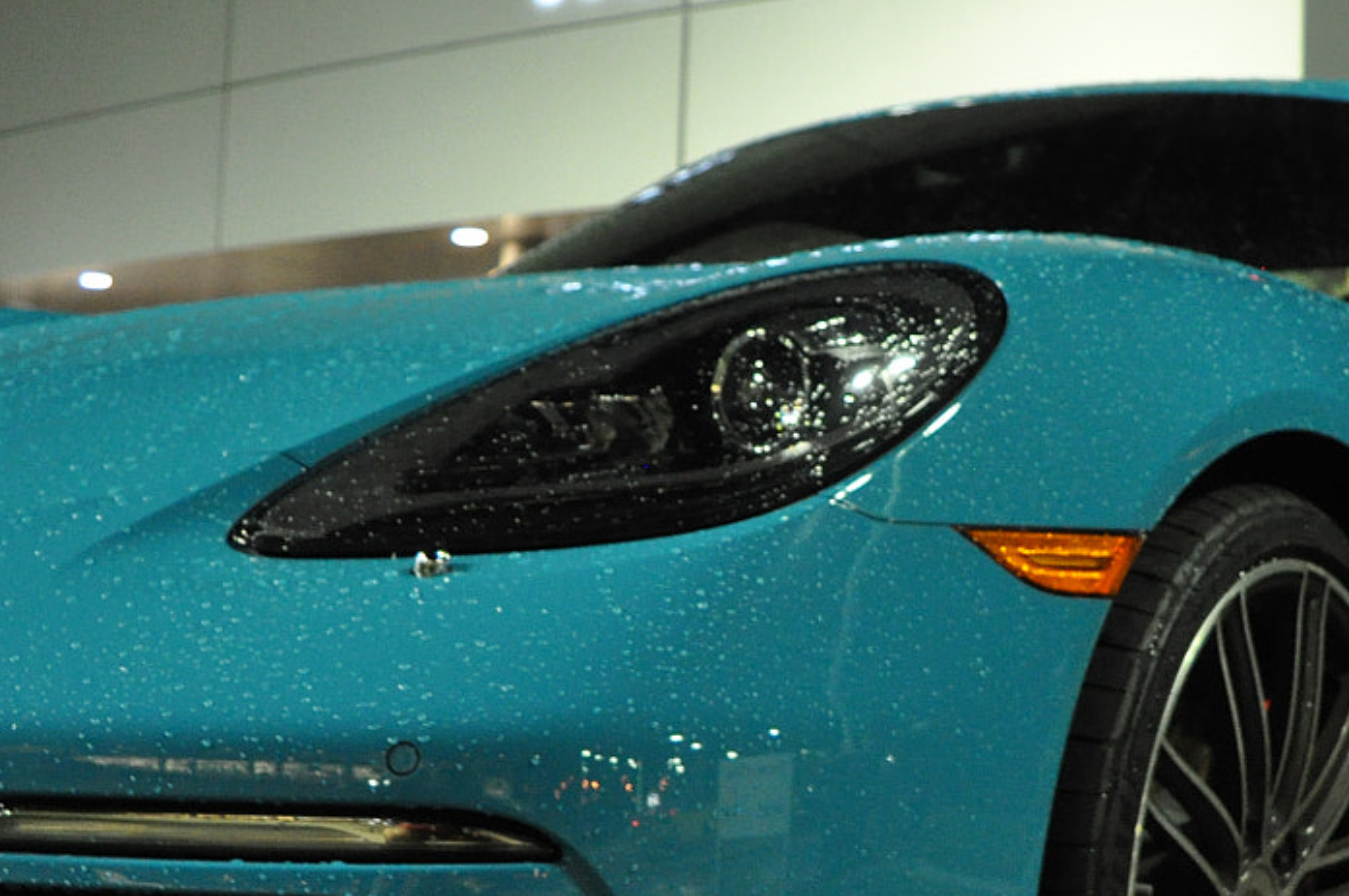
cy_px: 525
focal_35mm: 62
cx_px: 915
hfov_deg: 32.1
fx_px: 2321
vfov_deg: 21.8
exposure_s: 1/20
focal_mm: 18
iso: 1600
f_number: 3.5
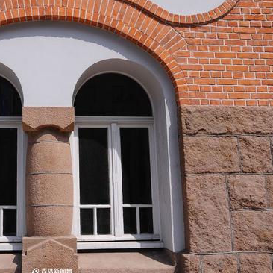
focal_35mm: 46
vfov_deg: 36.8
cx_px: 52
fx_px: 410
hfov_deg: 35.5
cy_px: 122
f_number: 8
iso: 200
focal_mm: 31
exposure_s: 1/500
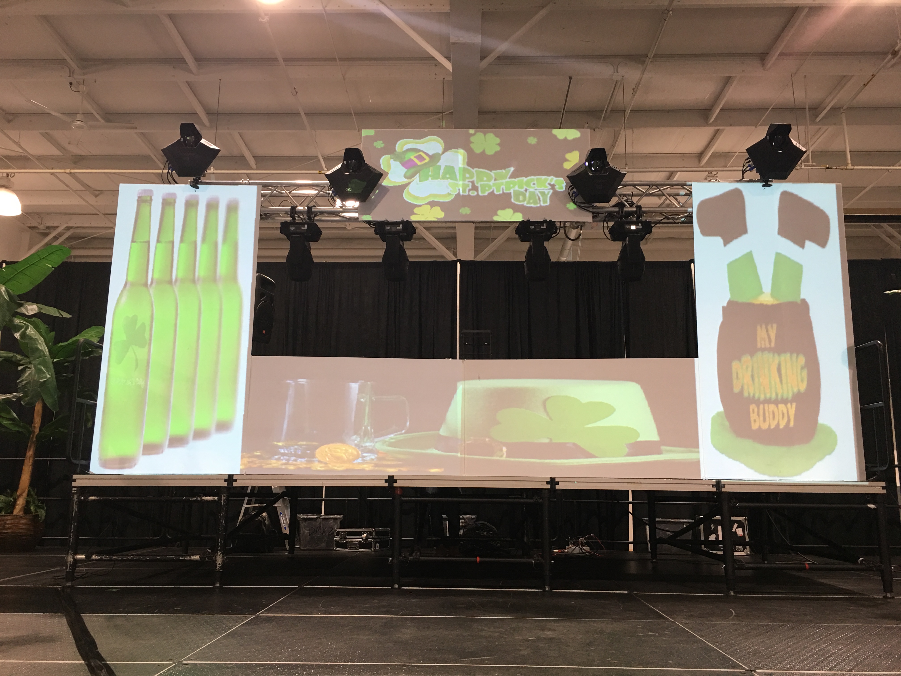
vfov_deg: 48.2
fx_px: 755
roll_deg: -1.9
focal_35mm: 29
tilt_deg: +11.6
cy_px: 338
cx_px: 450
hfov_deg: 61.7
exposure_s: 1/15
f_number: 2.2
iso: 40
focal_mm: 4.15
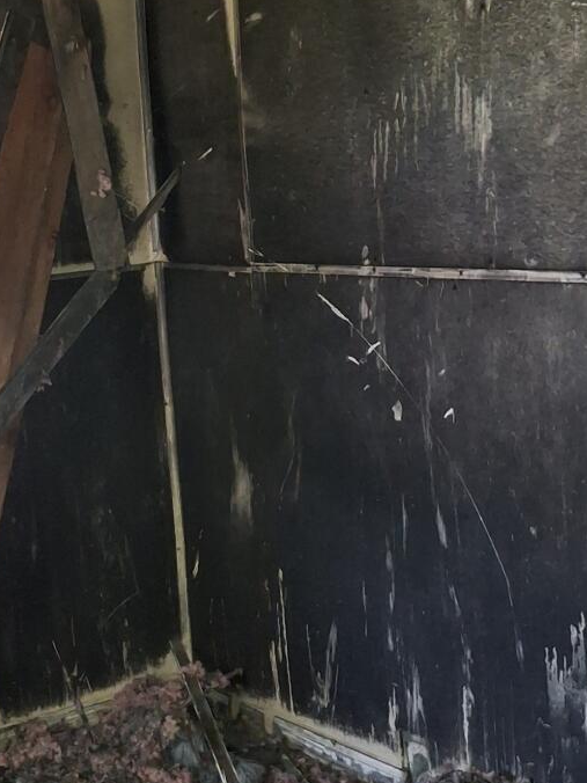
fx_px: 1673
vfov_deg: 26.3
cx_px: 226
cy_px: 458
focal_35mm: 74
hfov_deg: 19.9
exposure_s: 1/12
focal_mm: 4.69
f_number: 1.8
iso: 25
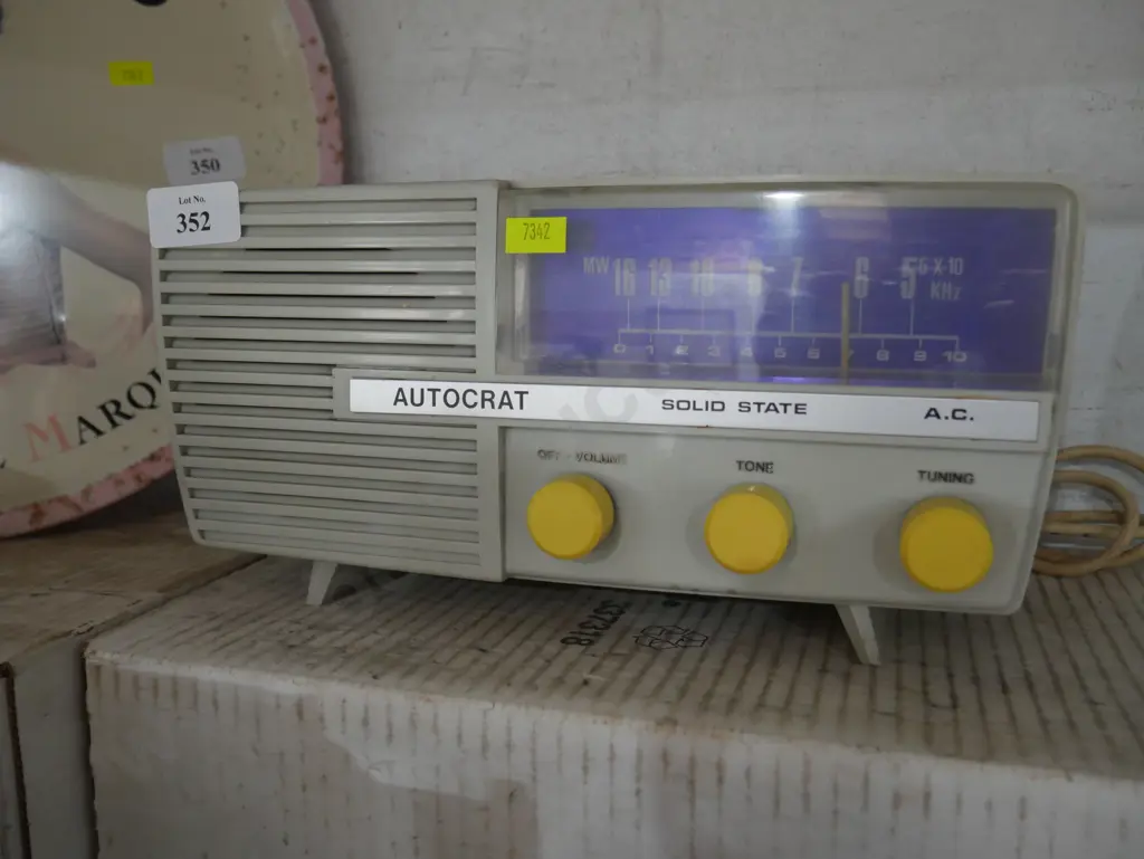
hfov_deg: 56.8
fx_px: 1058
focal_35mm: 32
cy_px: 430
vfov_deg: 44.2
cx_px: 572
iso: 1600
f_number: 3.6
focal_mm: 16
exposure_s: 1/60
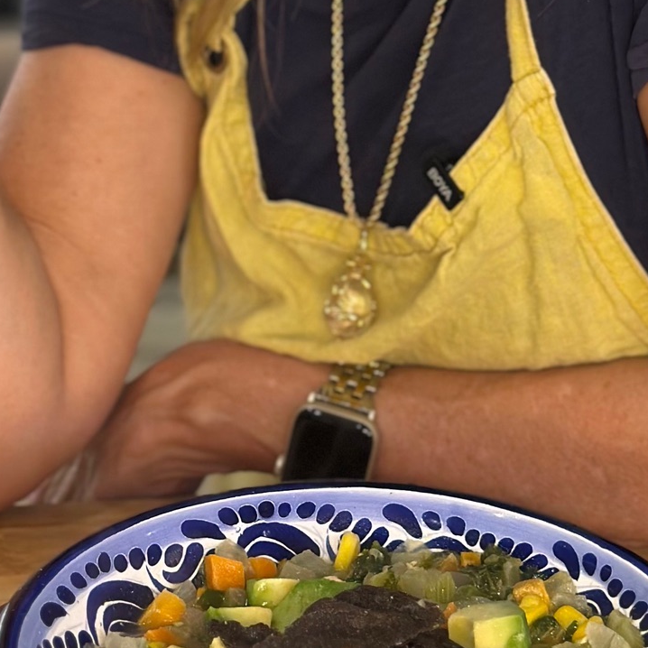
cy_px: -77
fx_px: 2563
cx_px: 379
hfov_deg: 14.4
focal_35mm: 121
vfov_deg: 14.1
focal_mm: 6.86
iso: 200
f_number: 1.78
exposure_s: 1/120
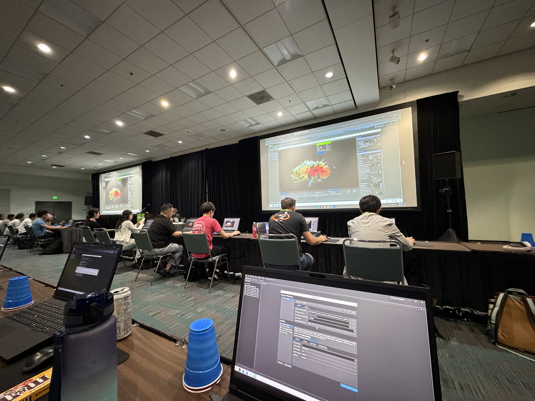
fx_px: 216
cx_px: 268
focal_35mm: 14
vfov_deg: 85.7
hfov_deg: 102.1
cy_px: 200
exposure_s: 1/40
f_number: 2.2
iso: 800
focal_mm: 2.22
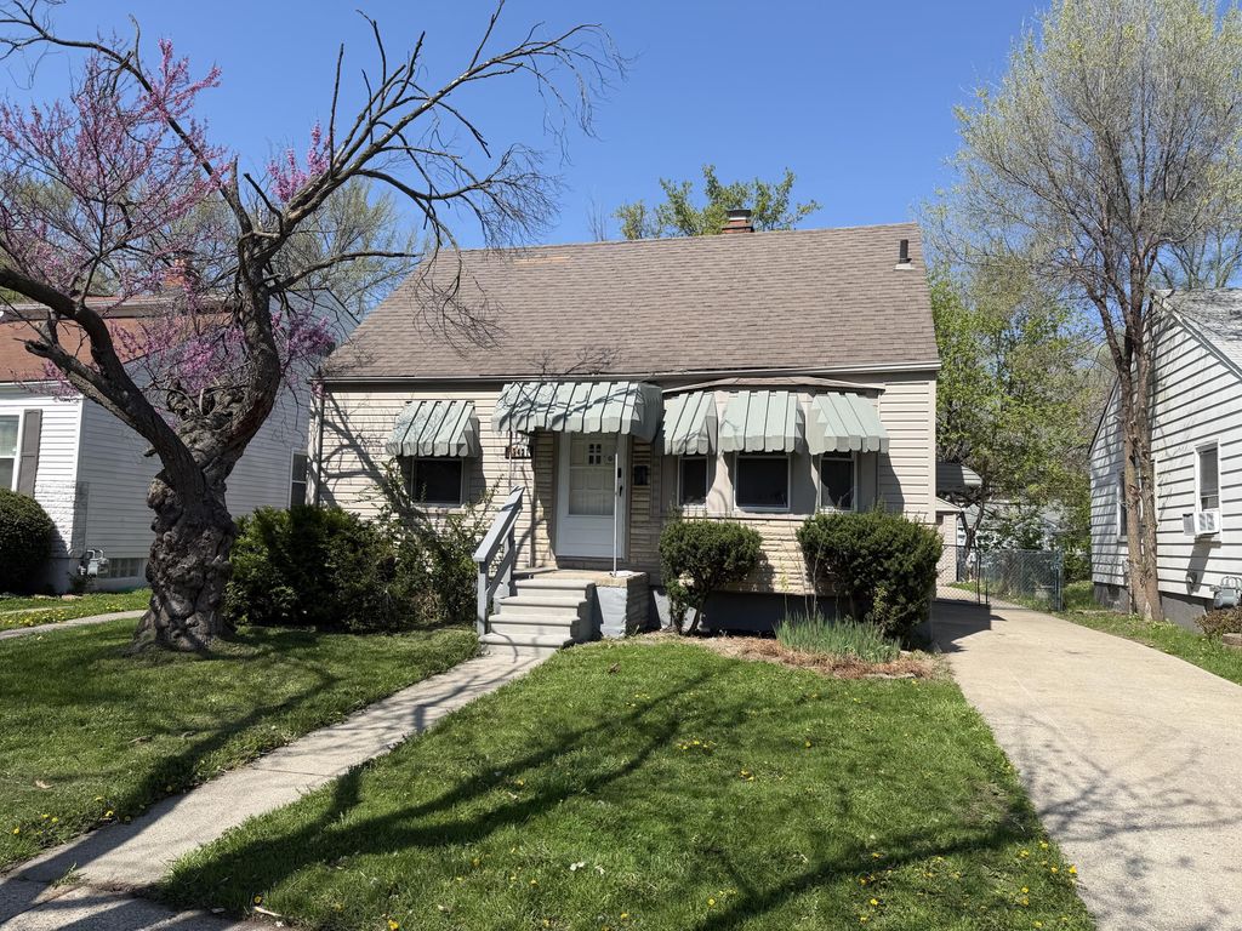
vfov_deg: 56.8
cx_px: 621
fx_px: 861
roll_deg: -1.5
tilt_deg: +3.7
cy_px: 466
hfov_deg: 71.6
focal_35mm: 24
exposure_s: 1/3953
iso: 80
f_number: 1.78
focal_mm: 6.76
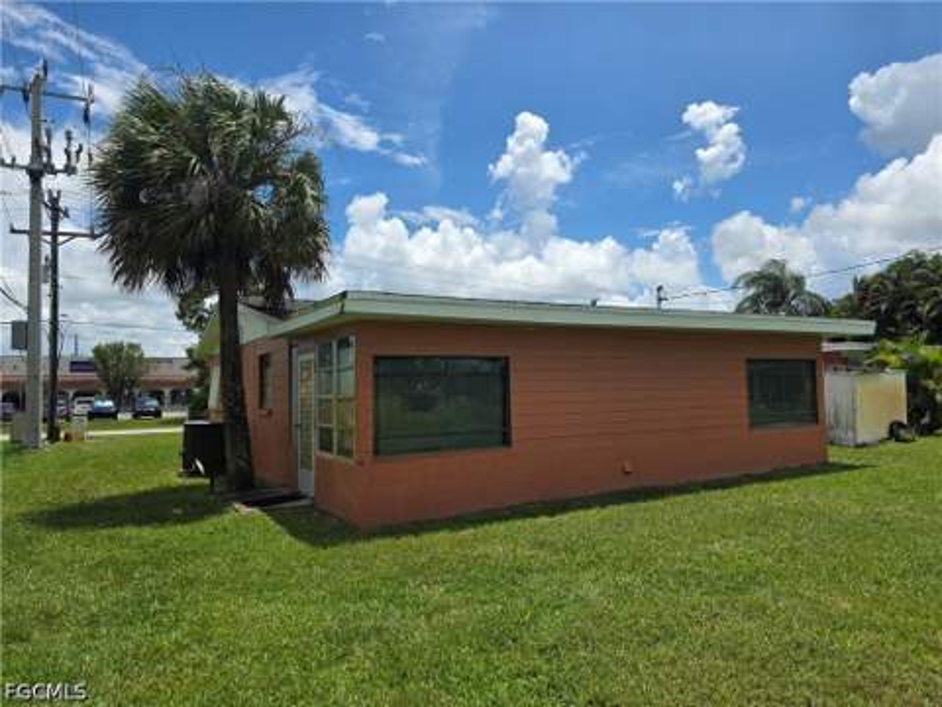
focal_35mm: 23
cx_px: 471
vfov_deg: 58.9
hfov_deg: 73.9
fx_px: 626
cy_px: 354
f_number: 1.7
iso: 80
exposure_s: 1/7944
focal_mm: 6.3
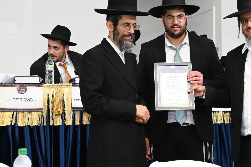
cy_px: 53
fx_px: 516
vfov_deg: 18.4
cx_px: 171
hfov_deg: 27.2
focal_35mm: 74
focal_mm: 51
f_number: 9
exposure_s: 1/125
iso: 1600
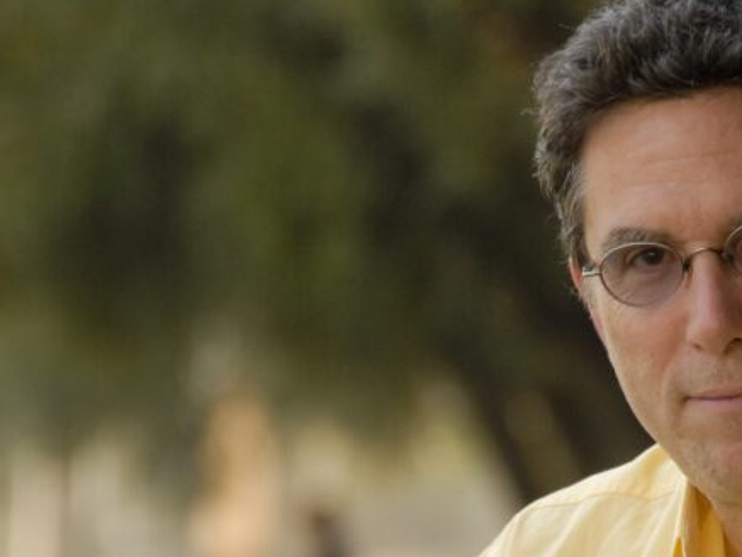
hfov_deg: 2.9
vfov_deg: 2.2
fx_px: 14516
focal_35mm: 677
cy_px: 400
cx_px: 472
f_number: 5.6
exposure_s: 1/200
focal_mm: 200
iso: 400
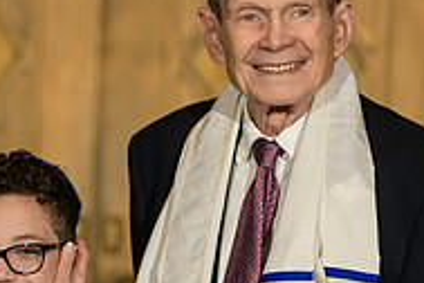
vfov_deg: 3.0
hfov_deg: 4.5
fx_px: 5429
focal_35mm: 461
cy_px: 349
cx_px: 29
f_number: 3.2
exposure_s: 1/200
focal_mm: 150
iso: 250
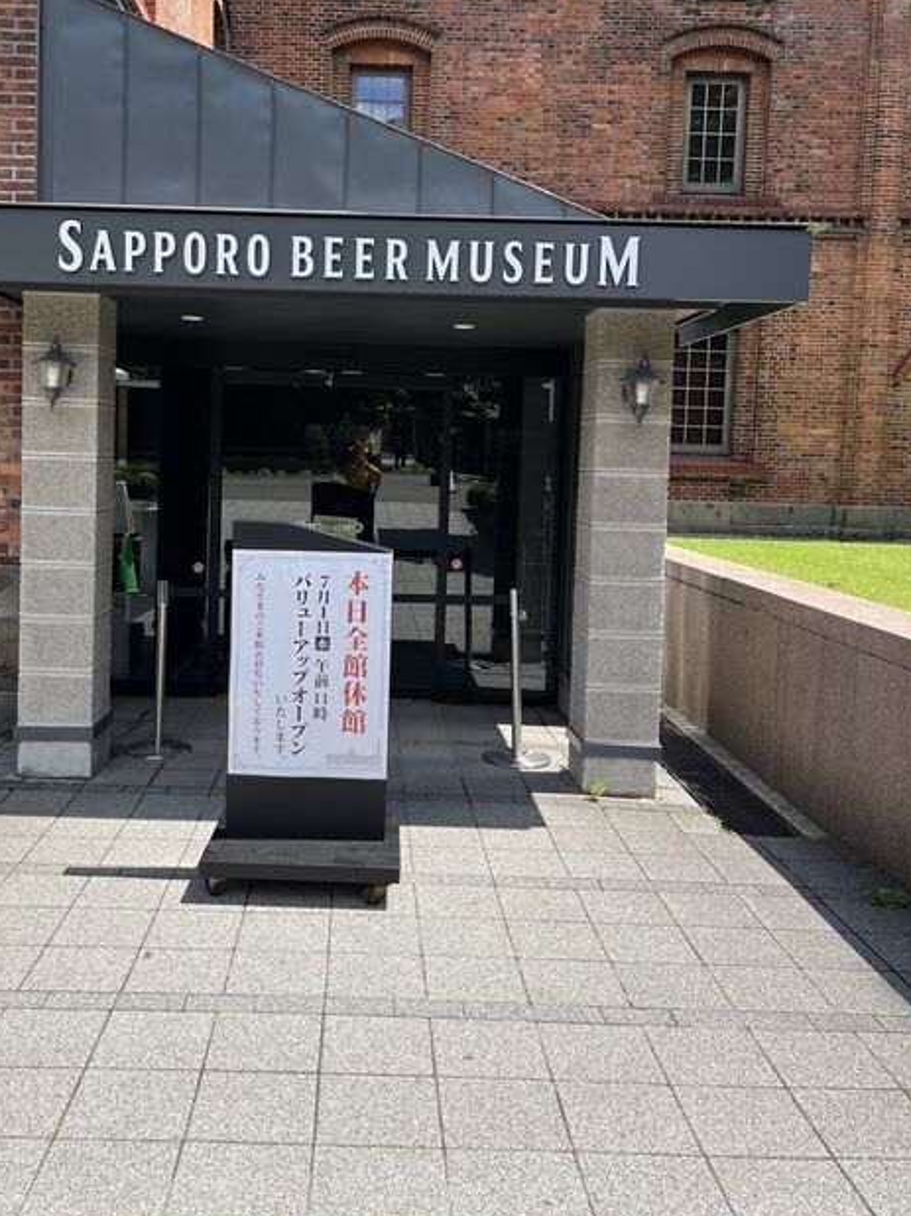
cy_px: 510
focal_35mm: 32
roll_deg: -1.9
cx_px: 362
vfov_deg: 56.6
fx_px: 1124
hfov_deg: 43.9
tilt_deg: -4.2
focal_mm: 5.1
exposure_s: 1/1957
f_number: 1.6
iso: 50
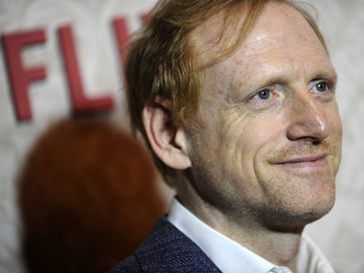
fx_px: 2008
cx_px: 201
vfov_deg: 7.8
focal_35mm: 191
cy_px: 136
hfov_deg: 10.4
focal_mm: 175
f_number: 3.5
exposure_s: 1/160
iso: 1600
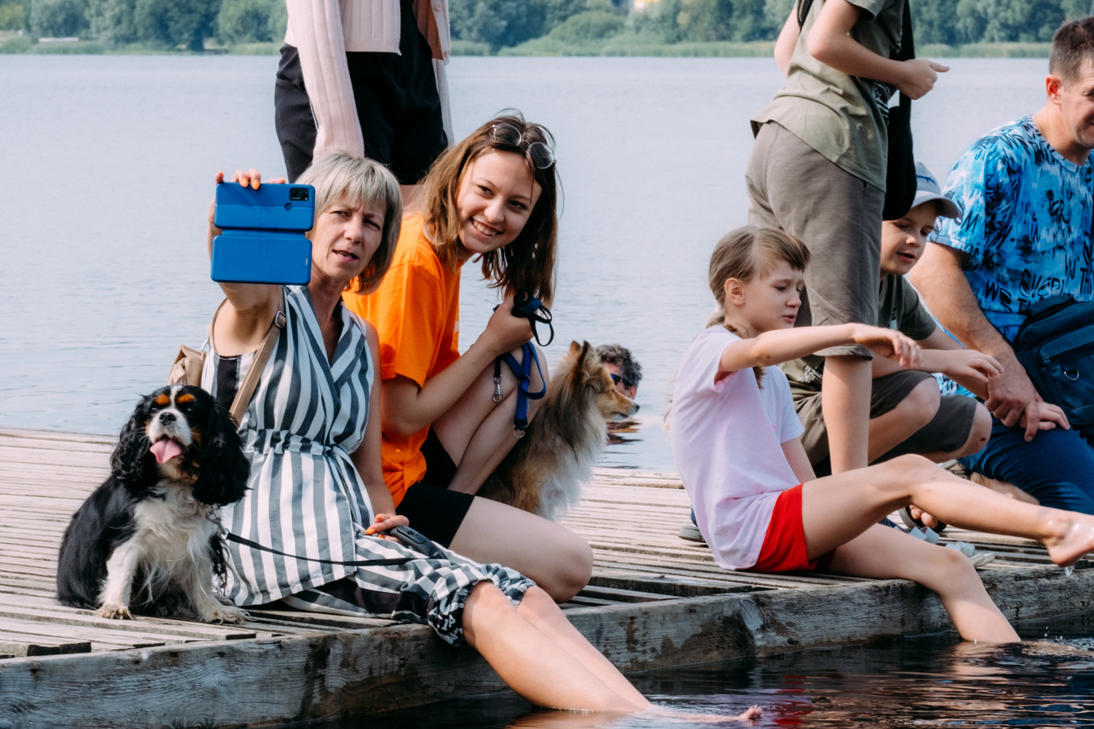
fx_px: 6989
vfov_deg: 6.0
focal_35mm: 230
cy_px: 405
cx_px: 677
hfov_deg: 8.9
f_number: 13
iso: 160
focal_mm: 99.8
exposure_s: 1/125
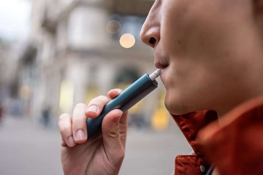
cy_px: 88
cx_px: 132
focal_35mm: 35
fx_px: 256
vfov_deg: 37.9
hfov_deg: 54.4
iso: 250
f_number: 1.8
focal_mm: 35
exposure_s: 1/500
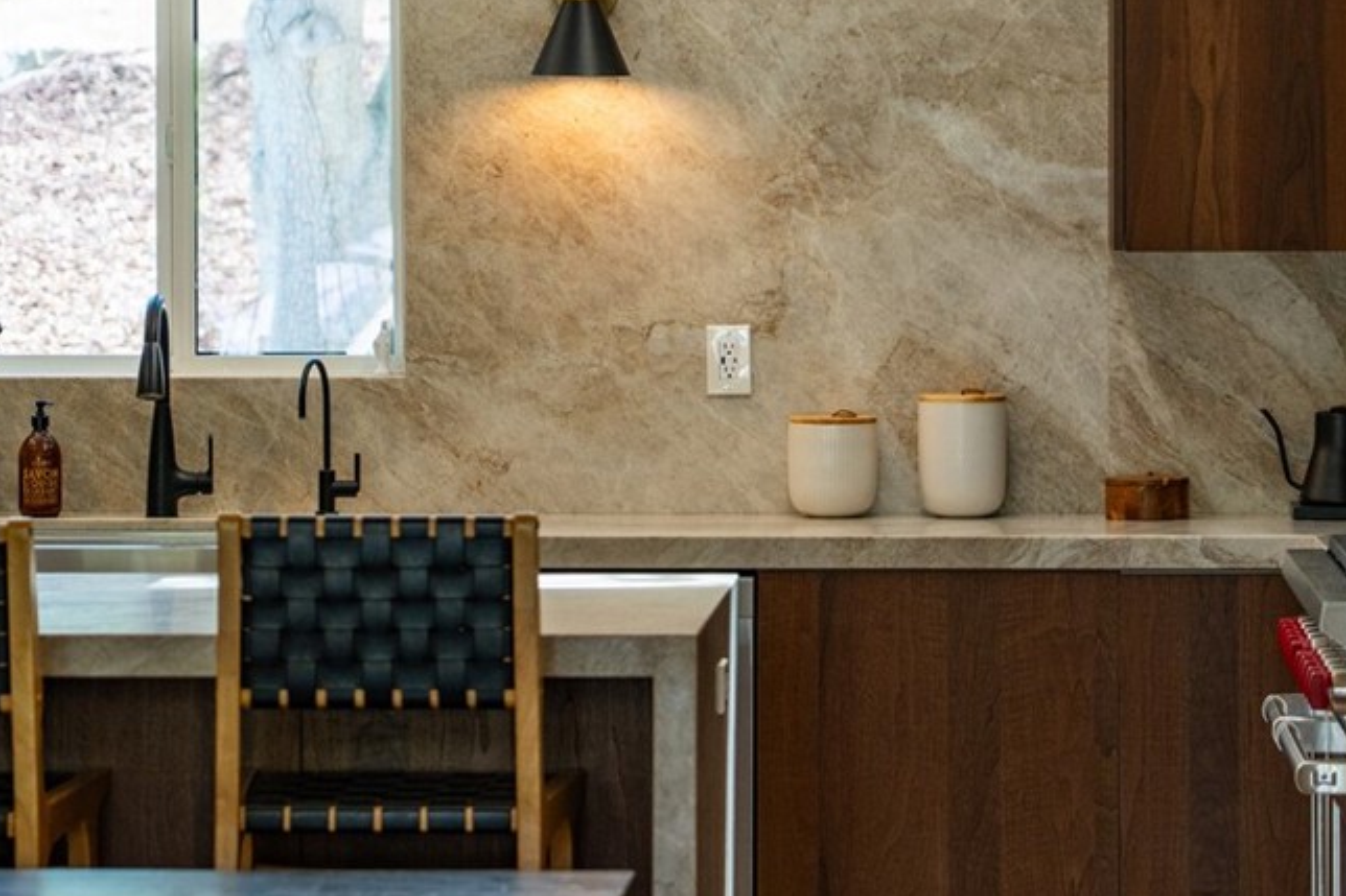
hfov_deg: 12.3
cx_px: 826
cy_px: 333
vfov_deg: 8.2
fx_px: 6242
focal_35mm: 167
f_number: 4
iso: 1000
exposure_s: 1/320
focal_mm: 105
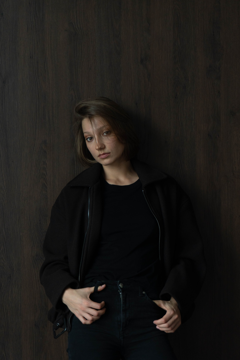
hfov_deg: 18.2
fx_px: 750
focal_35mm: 75
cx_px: 120
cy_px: 180
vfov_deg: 27.0
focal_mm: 50
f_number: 5.6
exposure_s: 1/125
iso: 500
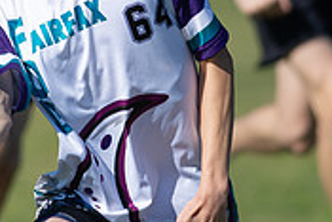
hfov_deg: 1.1
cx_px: 76
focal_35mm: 1941
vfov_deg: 0.7
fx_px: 17915
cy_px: -81
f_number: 2.8
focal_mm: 300
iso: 110
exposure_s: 1/4000
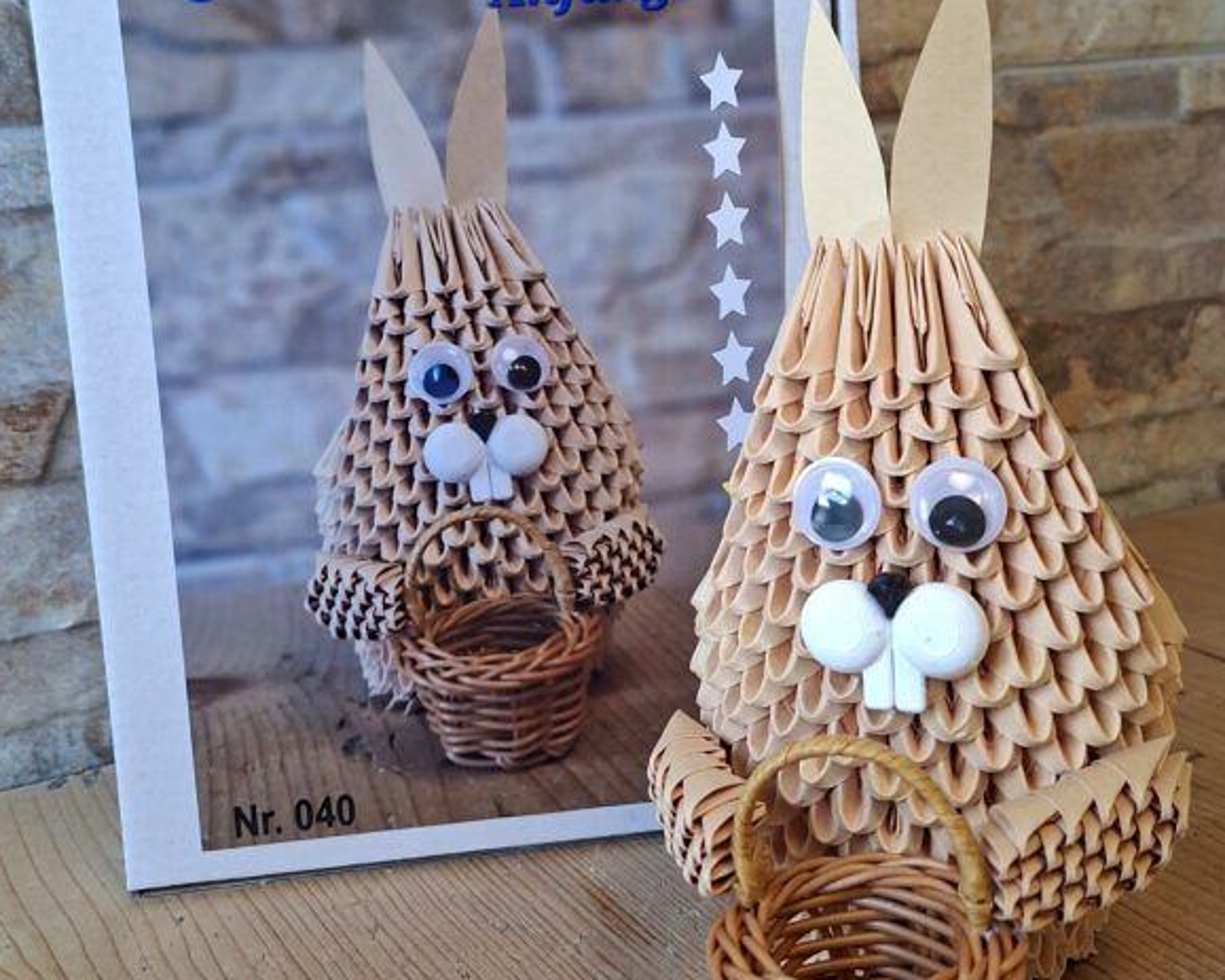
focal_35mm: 31
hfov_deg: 57.2
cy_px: 370
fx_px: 1124
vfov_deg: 46.7
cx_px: 616
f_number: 1.8
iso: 250
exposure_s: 1/120
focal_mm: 5.54
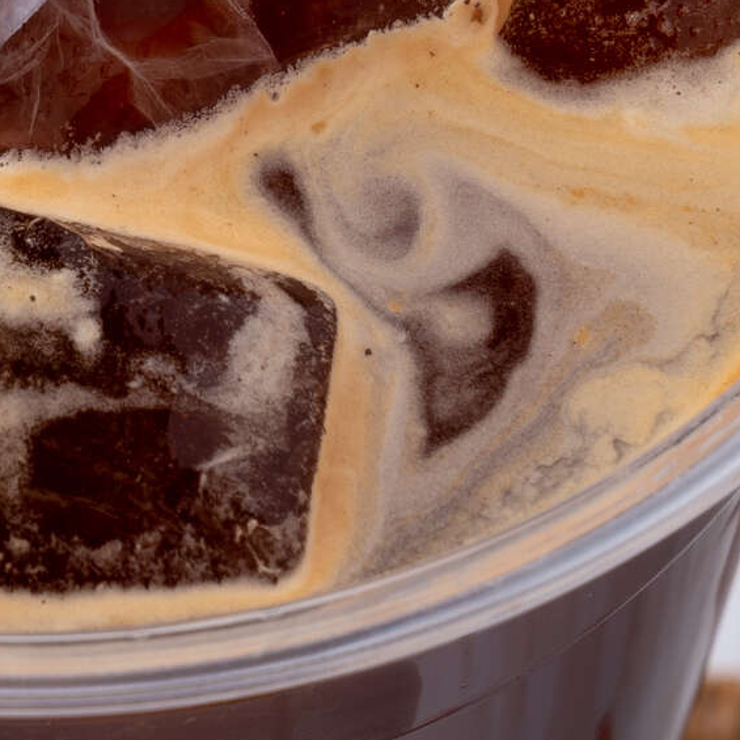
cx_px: -29
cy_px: 5
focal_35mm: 316
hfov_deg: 5.5
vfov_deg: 5.5
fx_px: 7643
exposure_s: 1/125
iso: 80
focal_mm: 70
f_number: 14
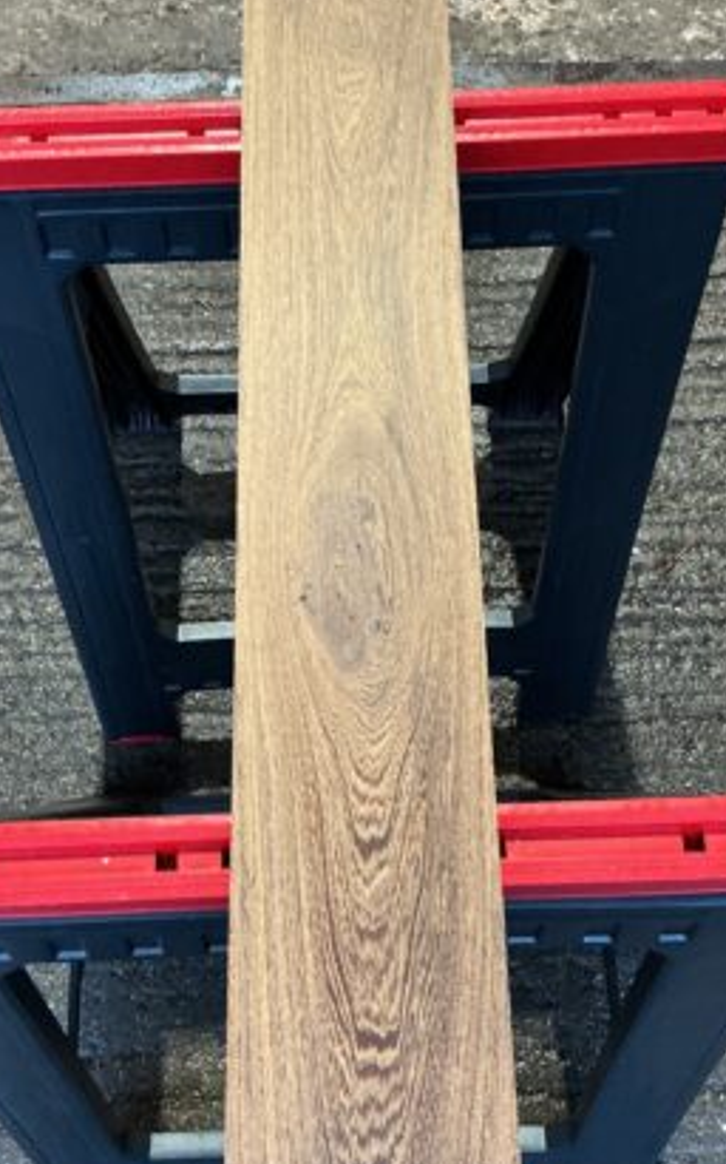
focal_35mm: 40
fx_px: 1267
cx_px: 357
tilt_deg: -69.1
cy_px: 600
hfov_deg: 32.0
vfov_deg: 49.3
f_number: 1.8
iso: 200
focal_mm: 3
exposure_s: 1/33
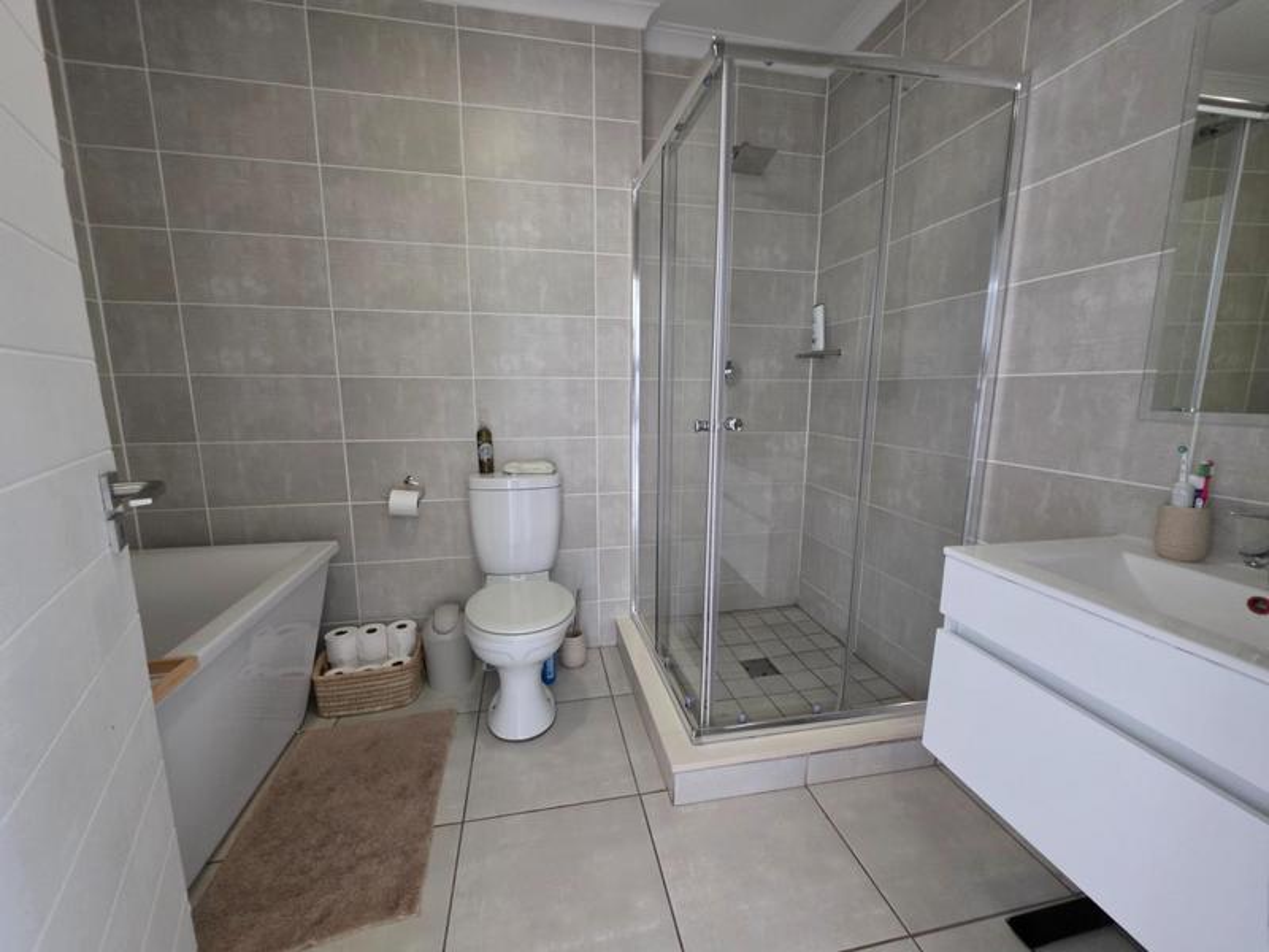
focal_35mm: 13
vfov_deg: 89.9
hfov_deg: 106.2
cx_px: 634
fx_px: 477
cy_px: 476
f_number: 1.9
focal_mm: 2.2
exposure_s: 1/50
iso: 640
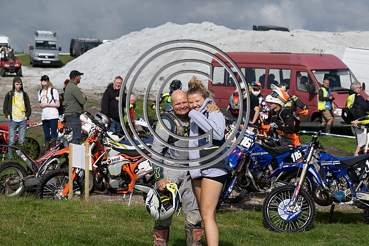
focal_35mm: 115
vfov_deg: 11.9
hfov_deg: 17.8
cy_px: 123
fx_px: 1179
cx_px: 184
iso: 360
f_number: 8
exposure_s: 1/1600
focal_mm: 115
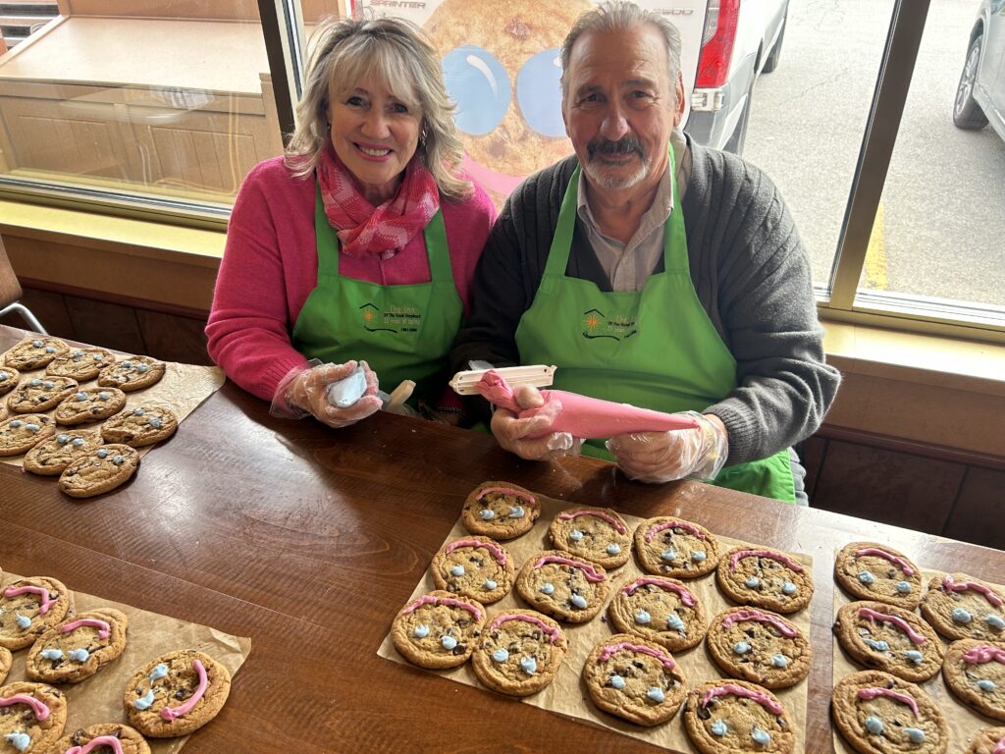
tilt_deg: -33.4
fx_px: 755
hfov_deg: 67.3
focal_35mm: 26
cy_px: 377
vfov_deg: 53.1
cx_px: 502
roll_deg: +0.4
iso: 50
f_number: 1.5
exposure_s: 1/165
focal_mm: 5.7
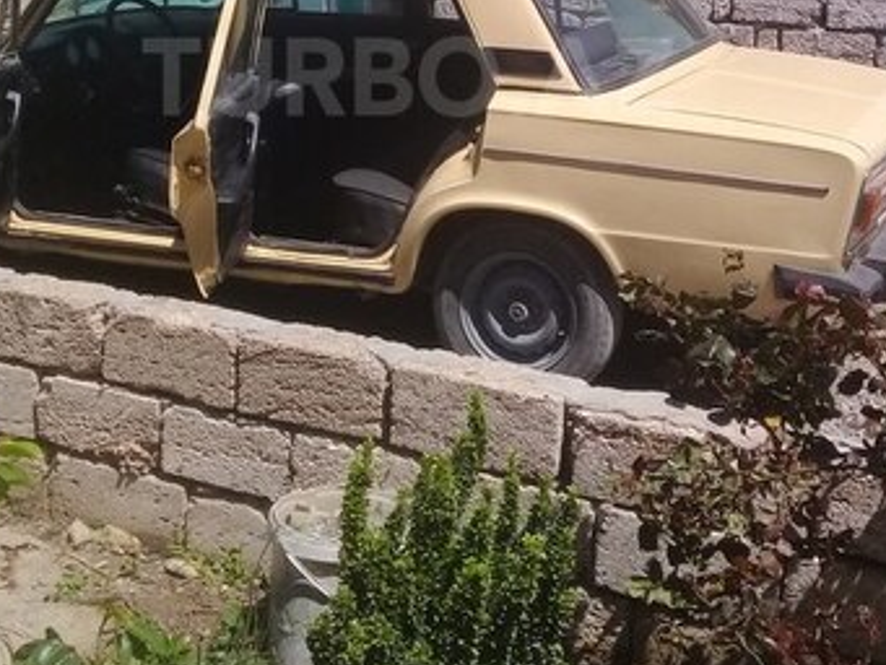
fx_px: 1536
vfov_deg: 23.8
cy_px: 77
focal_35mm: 60
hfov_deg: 32.2
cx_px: 408
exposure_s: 1/1835
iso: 50
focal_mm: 3.3
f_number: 2.2
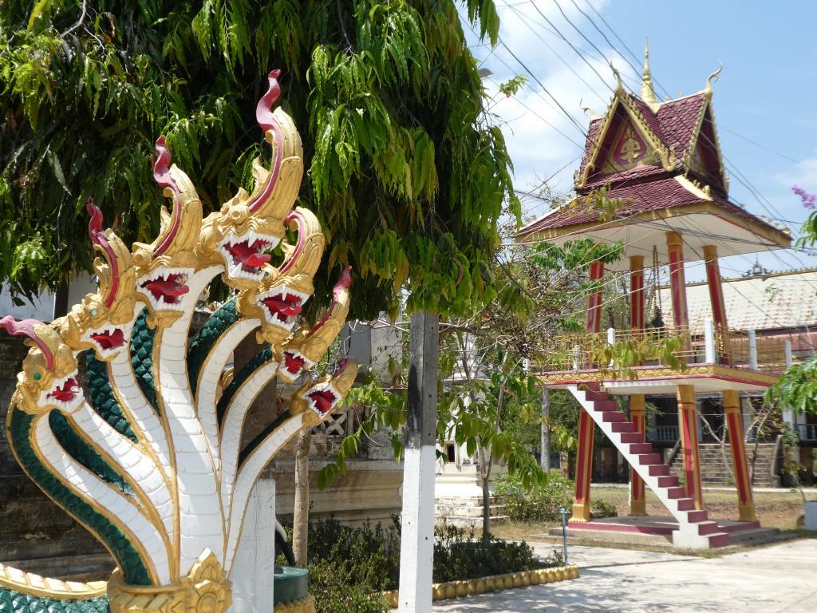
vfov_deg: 38.7
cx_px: 408
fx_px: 873
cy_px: 306
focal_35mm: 37
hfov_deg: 50.1
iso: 80
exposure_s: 1/500
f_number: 3.7
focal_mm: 6.7
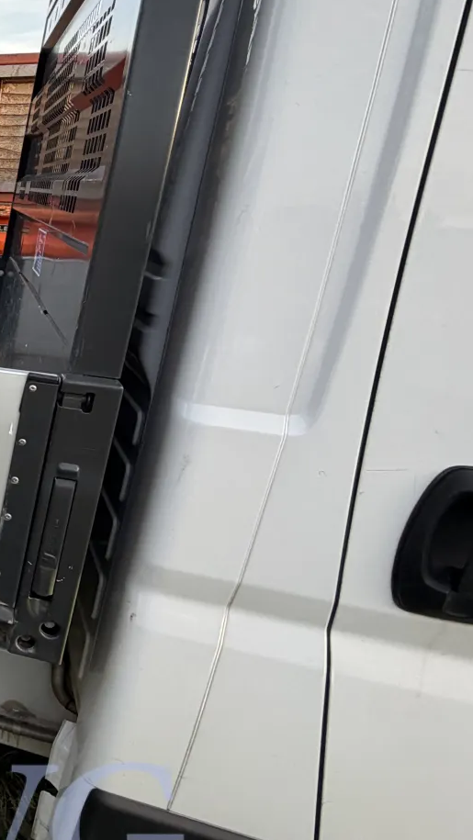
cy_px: 370
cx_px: -344
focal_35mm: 32
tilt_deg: -14.1
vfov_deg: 60.8
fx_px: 713
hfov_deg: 23.1
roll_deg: +0.8
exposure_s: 1/192
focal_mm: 2.22
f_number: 2.2
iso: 40
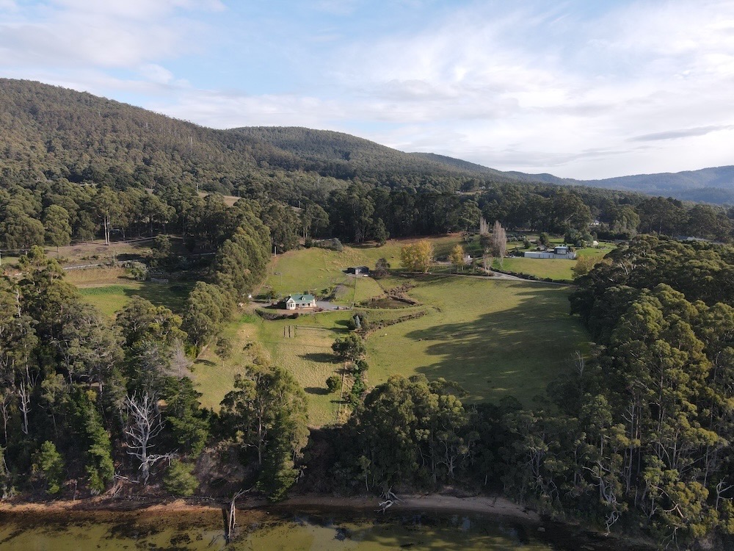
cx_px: 367
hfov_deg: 71.6
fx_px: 509
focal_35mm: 24
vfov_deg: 56.8
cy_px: 276
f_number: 2.8
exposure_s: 1/320
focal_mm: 4.5
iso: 100
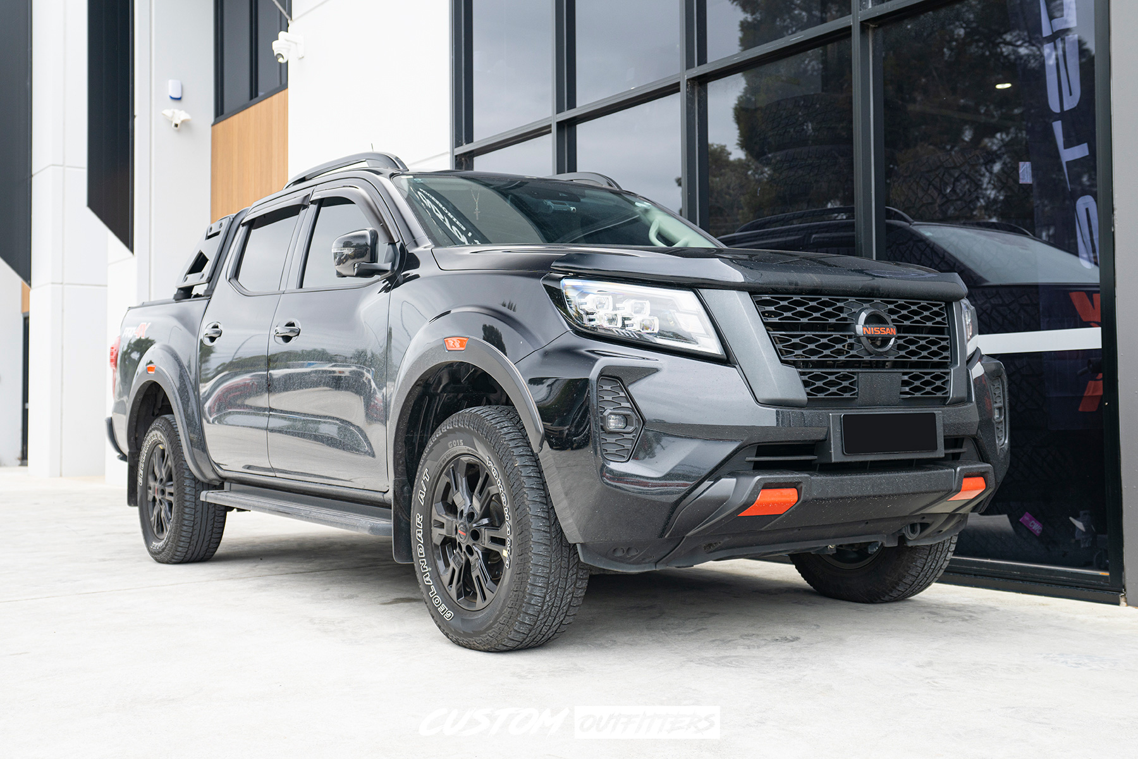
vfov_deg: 38.9
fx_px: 1075
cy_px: 380
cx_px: 569
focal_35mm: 34
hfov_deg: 55.8
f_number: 4
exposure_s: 1/60
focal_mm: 34
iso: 160
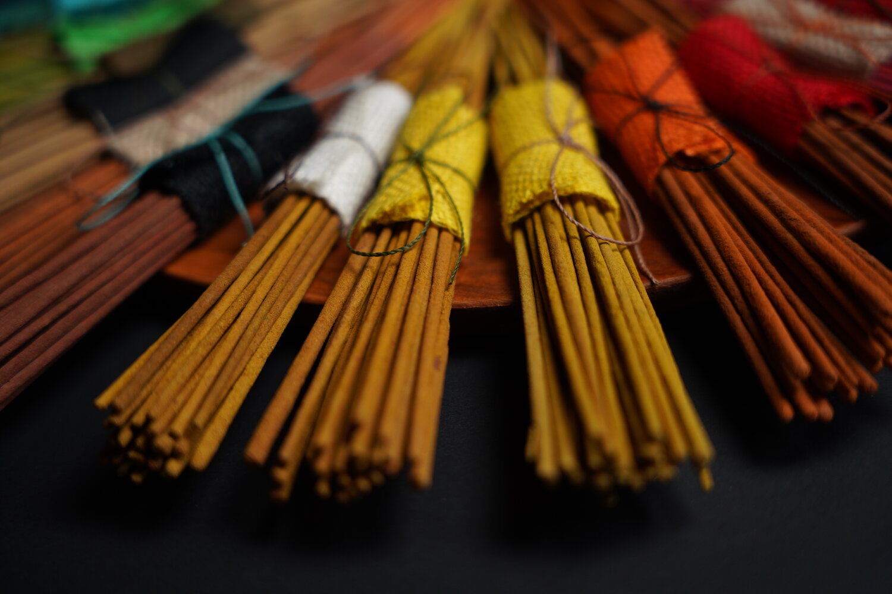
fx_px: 1288
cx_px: 446
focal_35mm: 52
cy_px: 297
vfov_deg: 26.0
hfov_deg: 38.2
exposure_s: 1/80
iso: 320
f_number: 2.8
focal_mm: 52
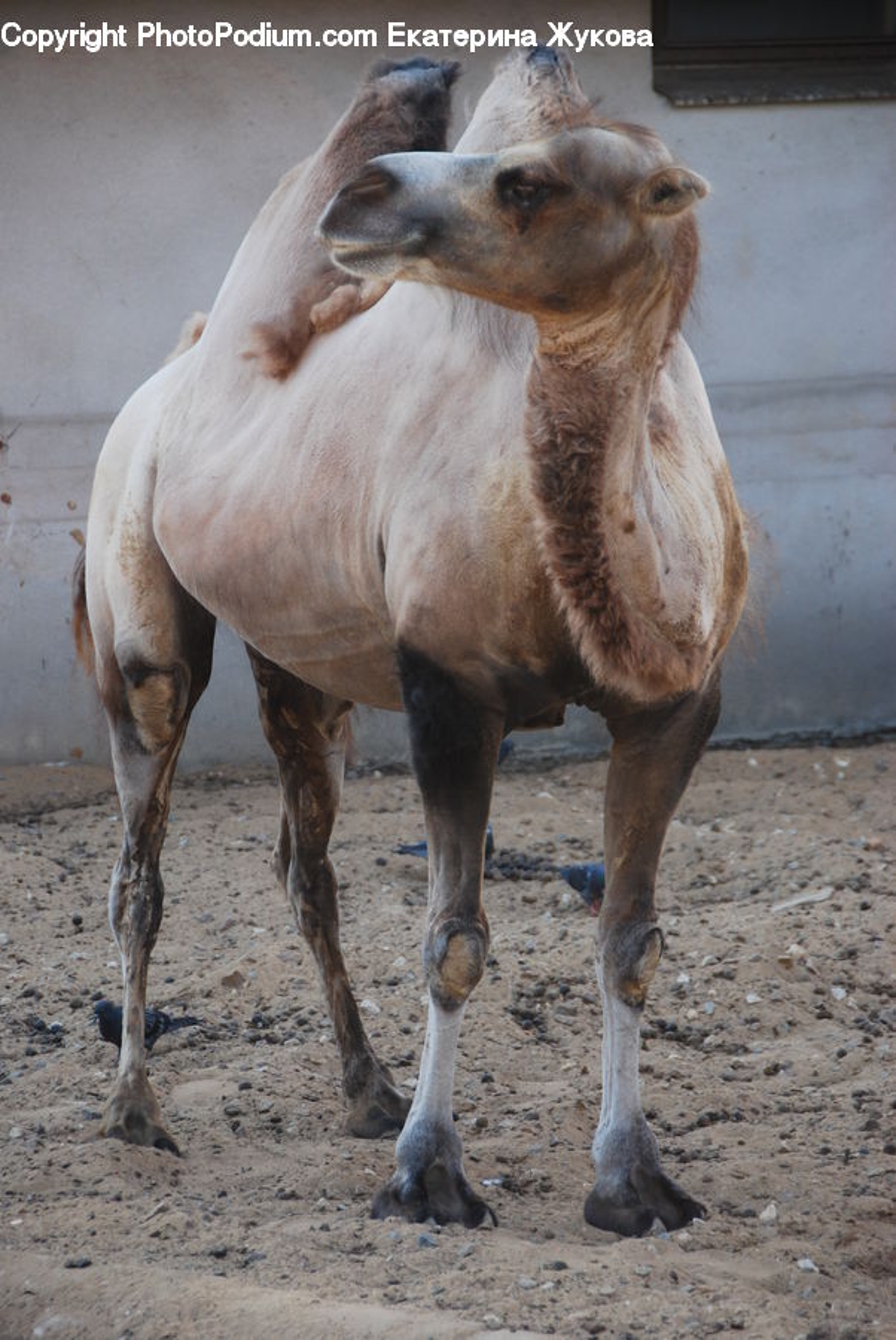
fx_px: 6704
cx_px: 448
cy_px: 670
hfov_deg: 7.6
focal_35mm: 180
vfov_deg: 11.4
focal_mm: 120
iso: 220
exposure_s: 1/125
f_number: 5.6
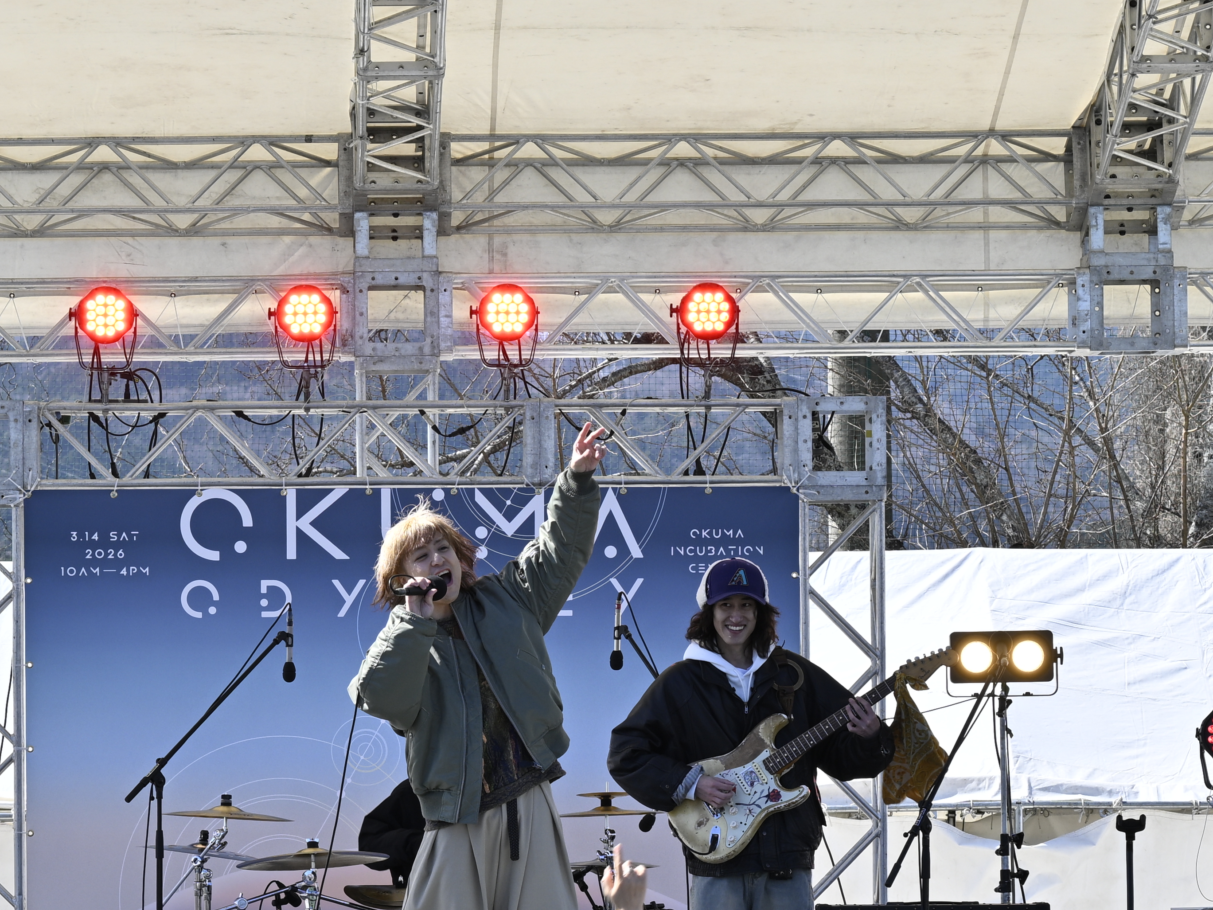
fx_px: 7114
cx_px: 536
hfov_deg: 9.7
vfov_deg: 7.3
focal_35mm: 203
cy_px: 760
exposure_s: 1/160
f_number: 7.1
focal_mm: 70
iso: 64
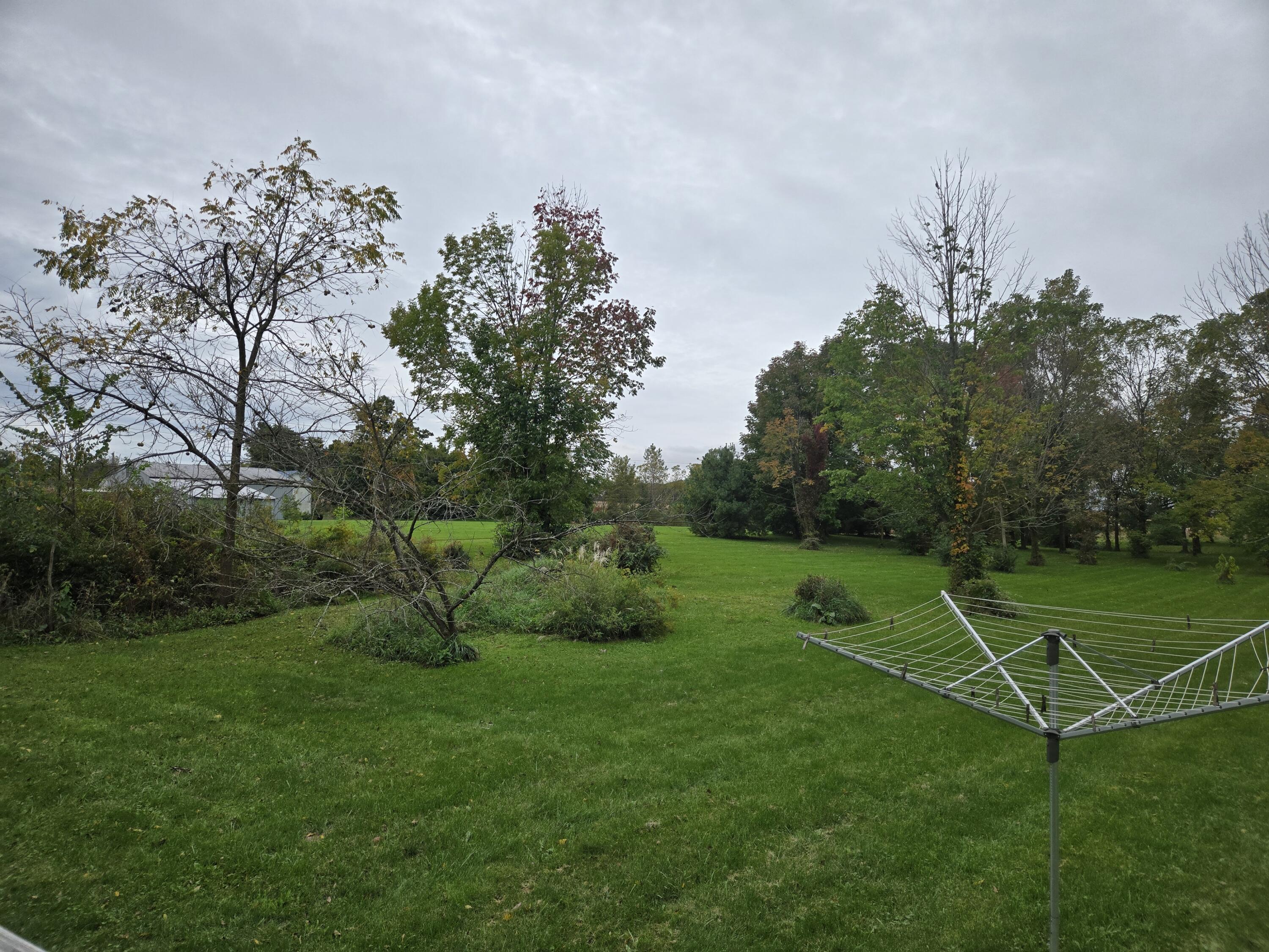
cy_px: 476
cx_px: 634
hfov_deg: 73.9
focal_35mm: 23
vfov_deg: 58.9
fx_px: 843
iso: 80
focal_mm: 5.4
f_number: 1.8
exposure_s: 1/2497
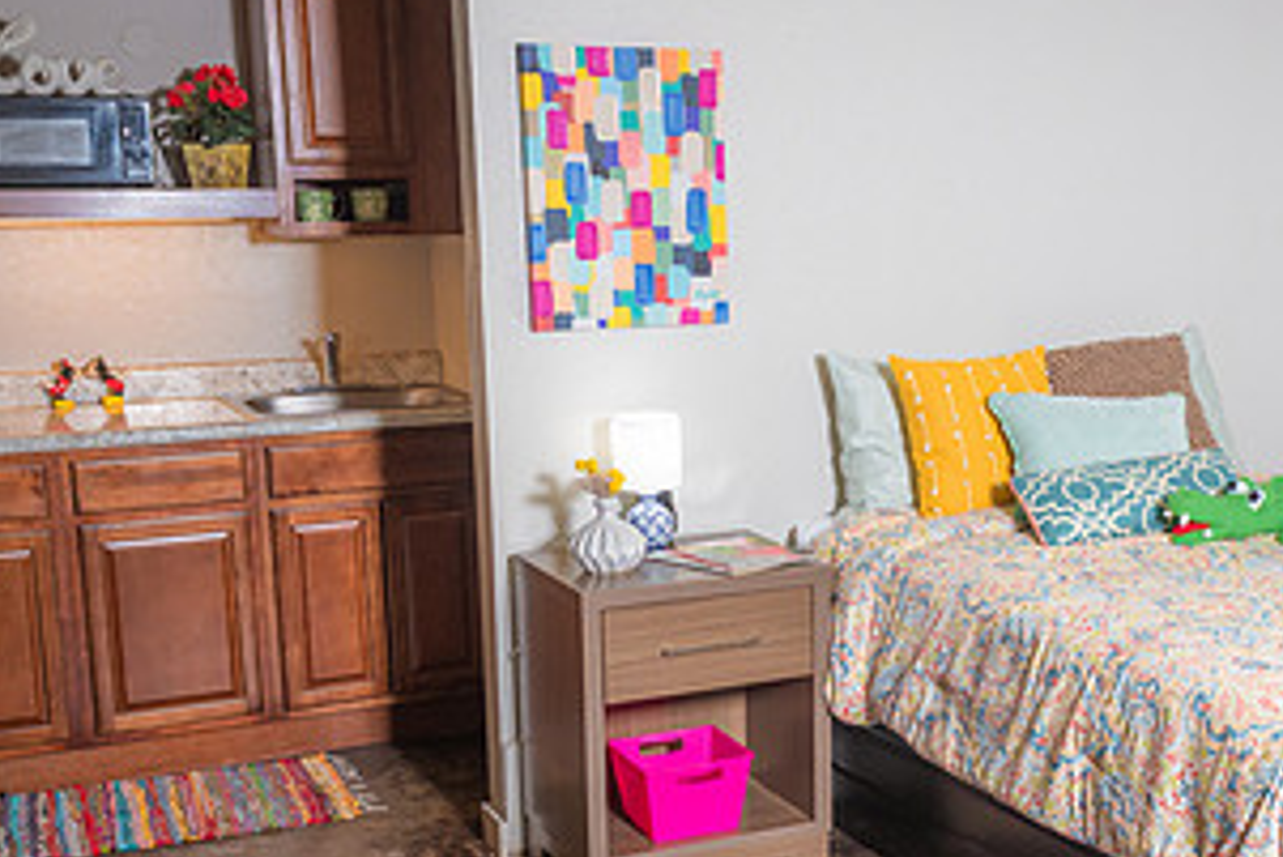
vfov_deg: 25.0
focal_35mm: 54
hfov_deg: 36.0
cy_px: 527
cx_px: 959
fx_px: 1925
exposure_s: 1/160
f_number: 8
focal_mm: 28
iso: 1000
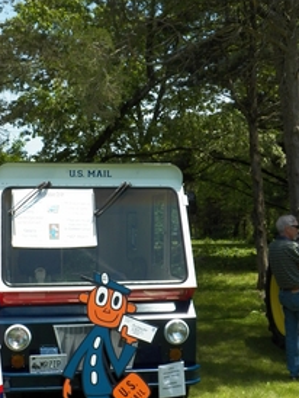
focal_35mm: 49
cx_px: 102
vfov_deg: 38.7
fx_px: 563
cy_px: 237
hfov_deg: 29.5
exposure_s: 1/1000
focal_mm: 4.9
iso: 125
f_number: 4
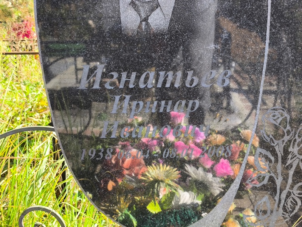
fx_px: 436
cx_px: 151
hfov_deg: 38.2
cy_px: 114
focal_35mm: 50
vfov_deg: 29.1
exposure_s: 1/182
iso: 50
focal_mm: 4.71
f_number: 1.7
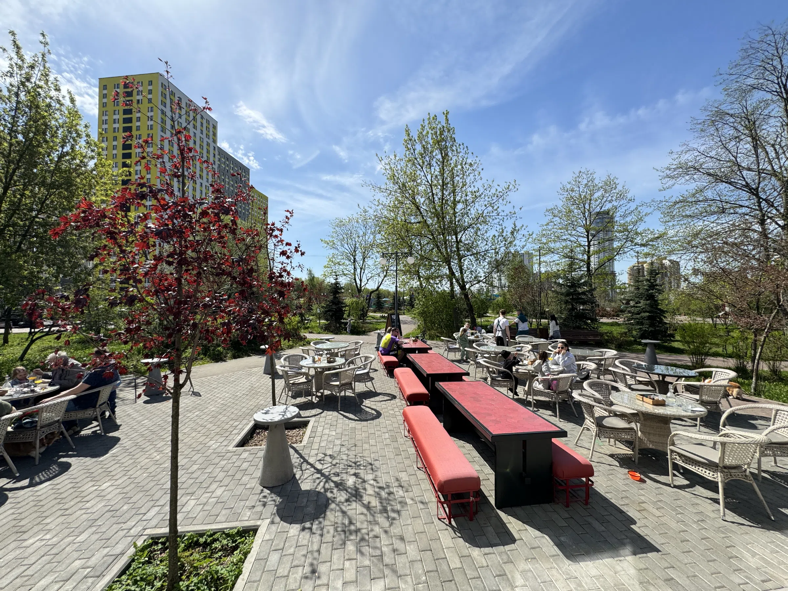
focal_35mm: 14
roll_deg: -0.7
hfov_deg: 102.1
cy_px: 296
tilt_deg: +1.3
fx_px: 319
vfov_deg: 85.7
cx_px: 394
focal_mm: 2.22
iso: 50
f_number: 2.2
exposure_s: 1/1832
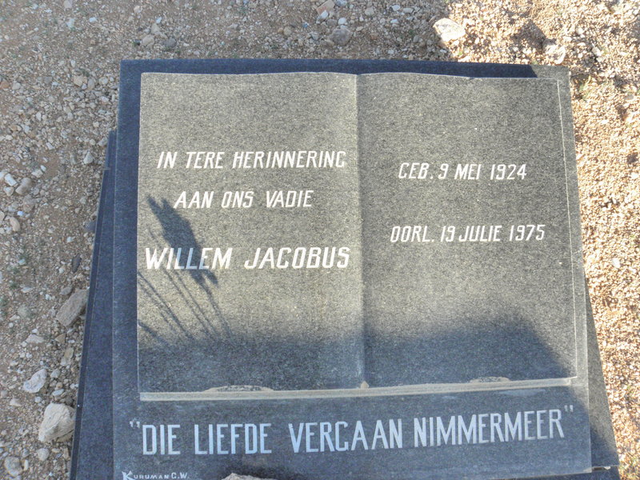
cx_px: 320
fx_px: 481
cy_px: 240
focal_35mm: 26
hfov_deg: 67.3
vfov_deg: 53.1
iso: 200
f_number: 6.3
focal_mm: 4.6
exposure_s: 1/160
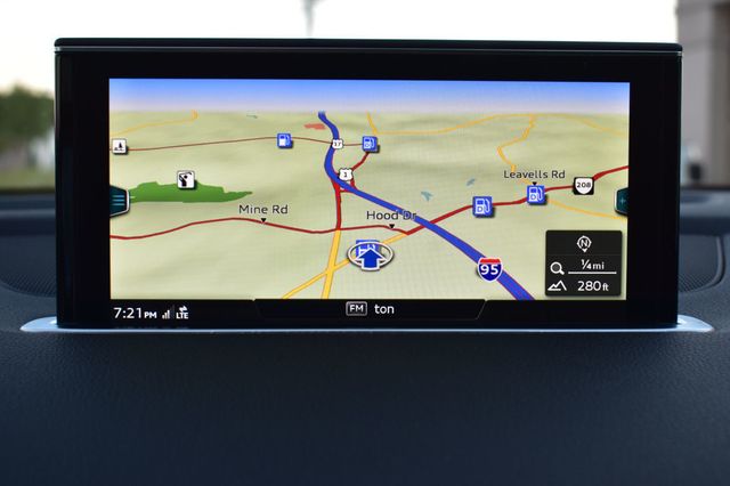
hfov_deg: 41.1
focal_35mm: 48
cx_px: 365
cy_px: 243
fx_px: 973
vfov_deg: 28.0
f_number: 6.3
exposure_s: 1/15
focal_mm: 32
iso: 500
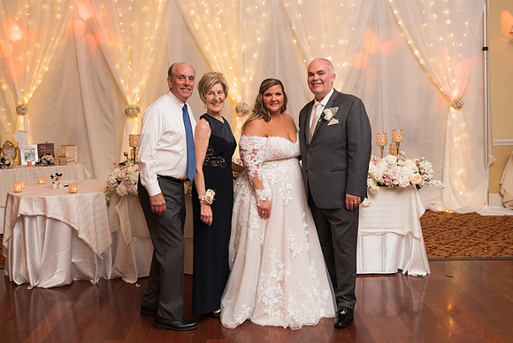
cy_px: 152
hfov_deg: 48.6
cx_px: 223
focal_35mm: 40
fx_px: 567
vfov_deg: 33.6
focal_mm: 35
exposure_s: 1/125
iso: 640
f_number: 2.8
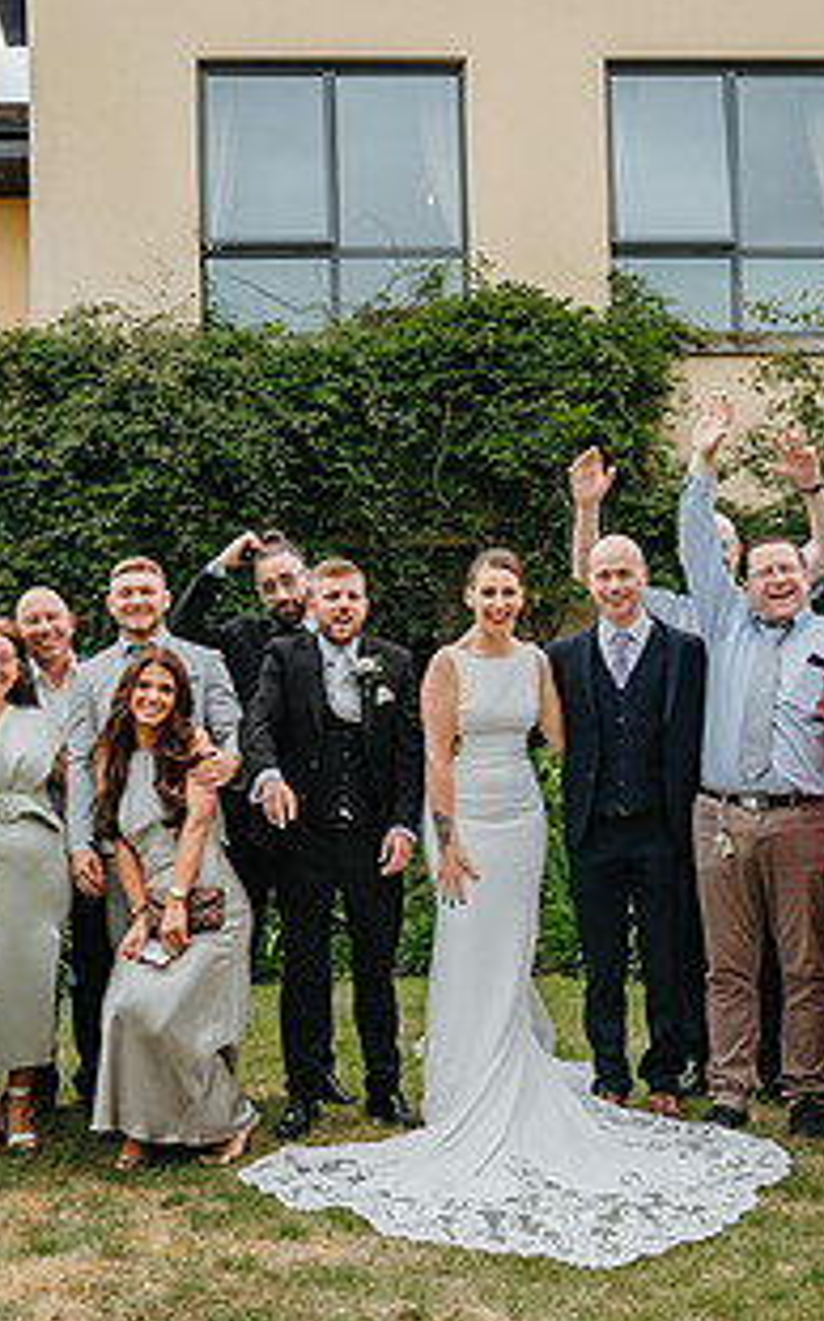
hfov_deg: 26.2
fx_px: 1763
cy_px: 693
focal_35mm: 49
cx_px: 295
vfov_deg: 41.1
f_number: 2.8
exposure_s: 1/640
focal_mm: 24
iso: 200
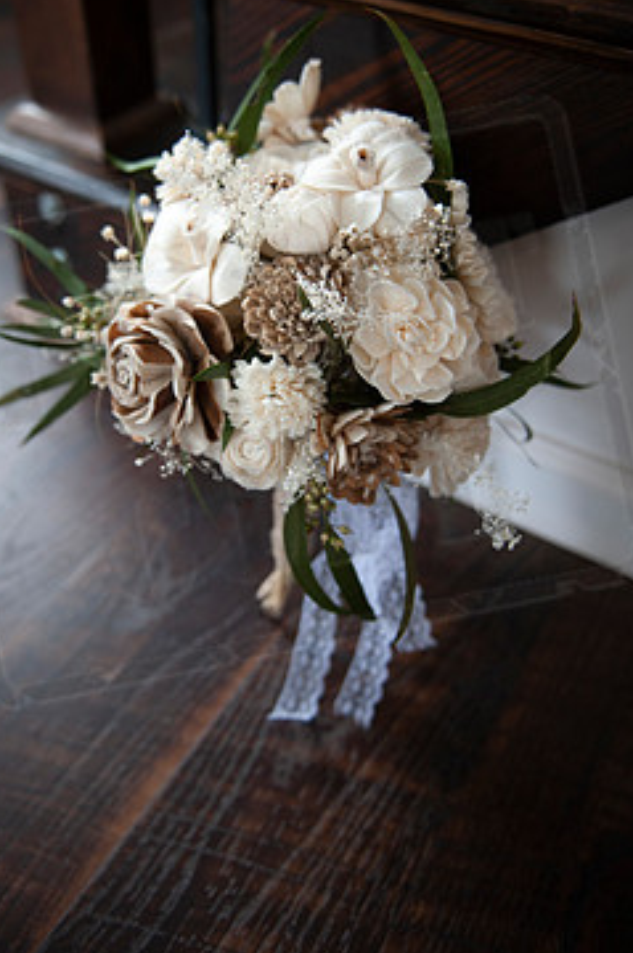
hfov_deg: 37.7
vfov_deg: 54.3
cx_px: 274
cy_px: 405
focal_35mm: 35
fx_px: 926
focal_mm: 28
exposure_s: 1/320
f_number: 2.8
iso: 400
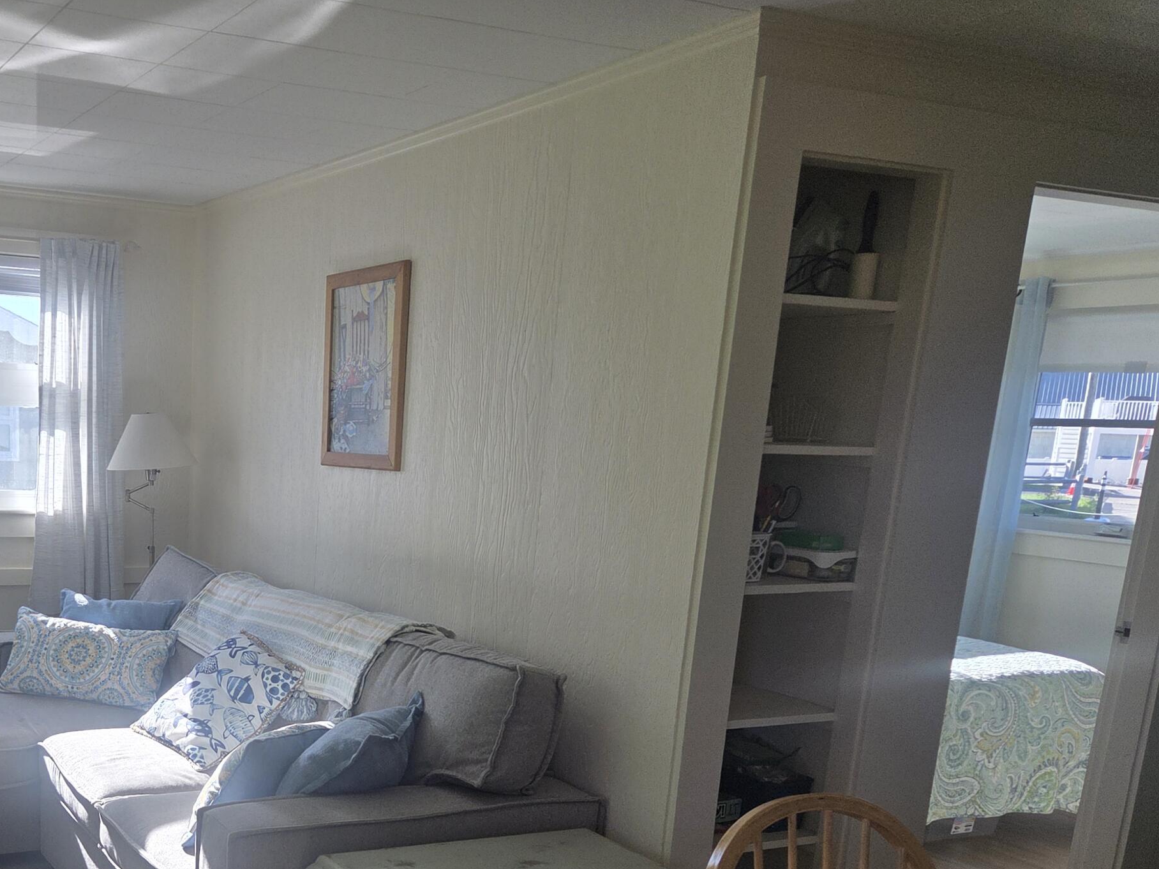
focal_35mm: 38
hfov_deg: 46.5
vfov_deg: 36.4
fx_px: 1272
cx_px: 239
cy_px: 702
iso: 40
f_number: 1.8
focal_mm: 5.4
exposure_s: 1/180
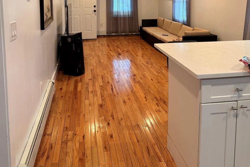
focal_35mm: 34
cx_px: 124
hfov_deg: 55.8
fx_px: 236
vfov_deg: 36.7
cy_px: 20
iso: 200
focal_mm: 6.76
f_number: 1.78
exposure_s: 1/120
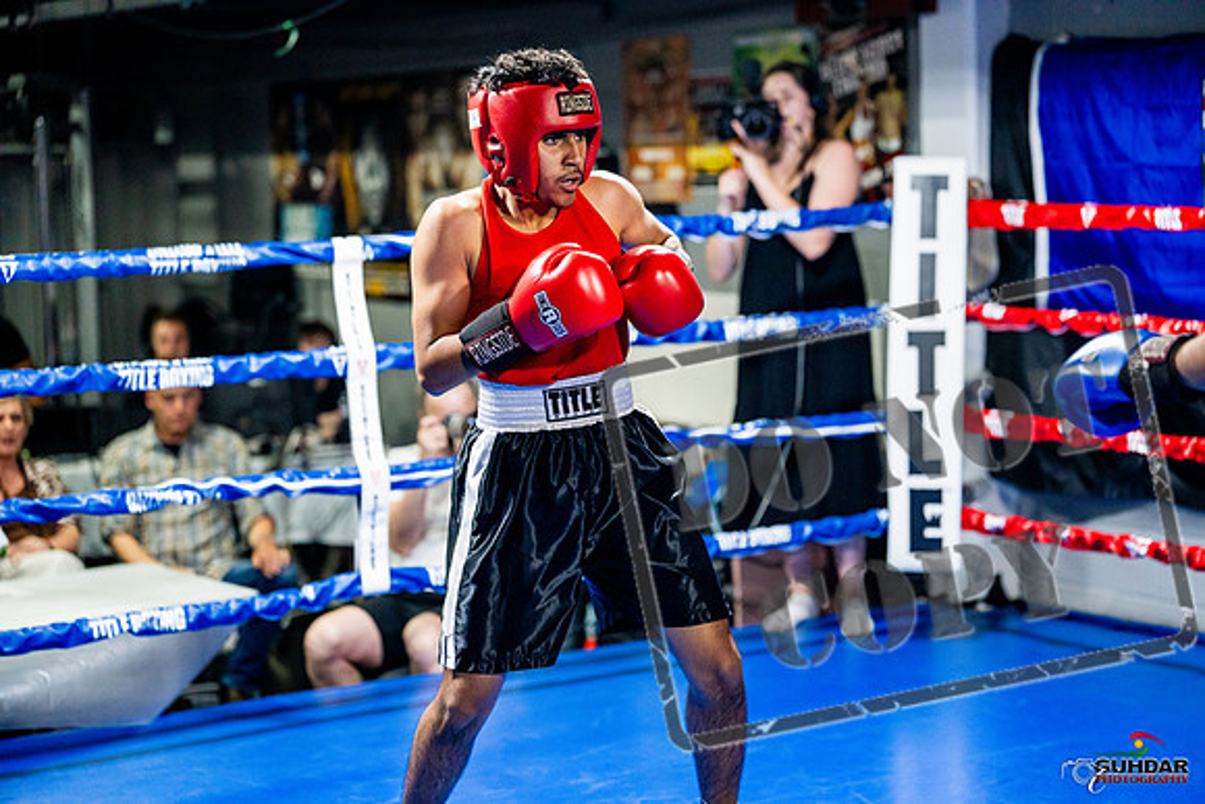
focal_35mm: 79
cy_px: 402
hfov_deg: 25.7
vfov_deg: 17.3
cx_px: 602
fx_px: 2645
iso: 4000
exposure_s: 1/1000
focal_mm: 79
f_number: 2
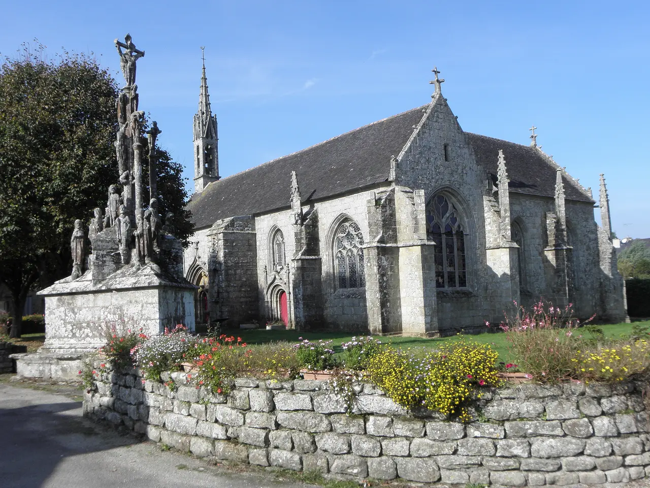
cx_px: 325
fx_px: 601
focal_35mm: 32
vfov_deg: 44.2
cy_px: 244
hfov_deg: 56.8
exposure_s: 1/200
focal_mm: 5.71
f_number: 5.6
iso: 64
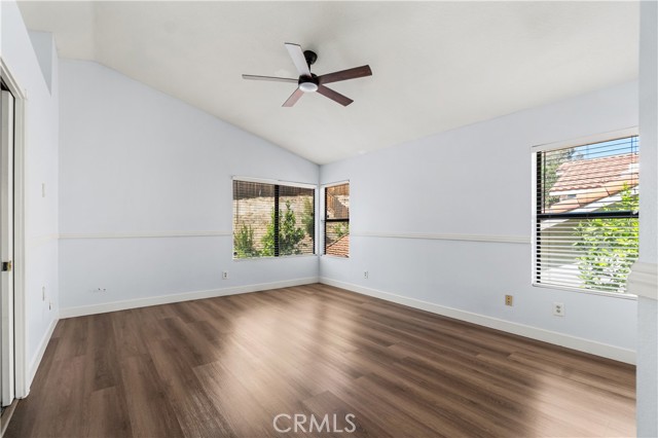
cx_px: 329
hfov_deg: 100.4
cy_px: 219
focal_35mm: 15
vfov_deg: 77.3
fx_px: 274
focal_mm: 10
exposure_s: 1/2.5
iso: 100
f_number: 7.1
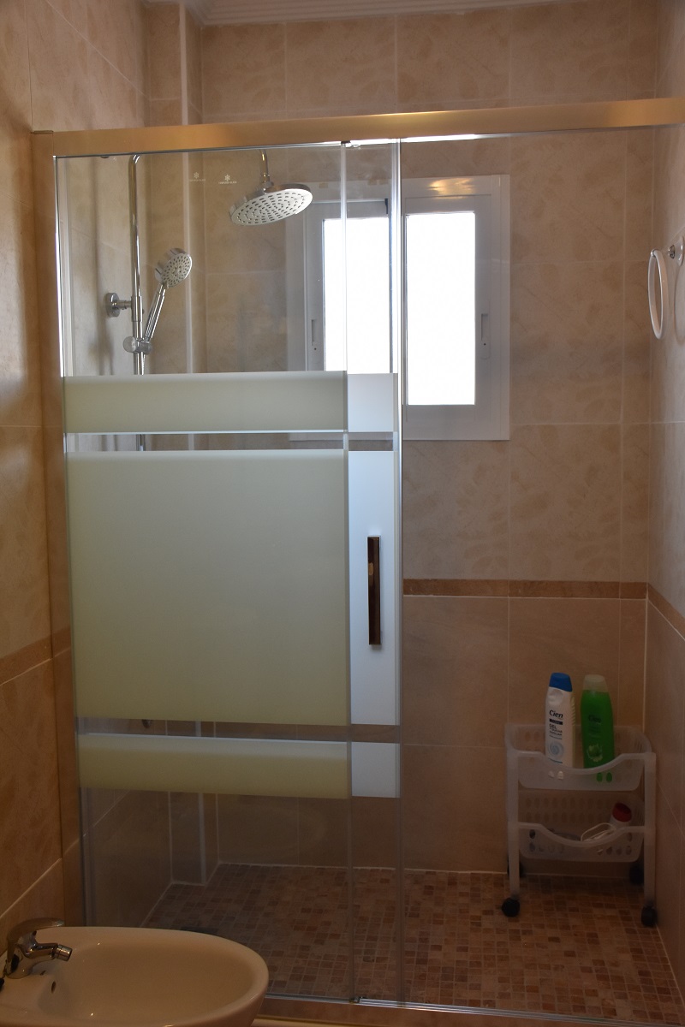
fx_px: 985
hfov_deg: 38.4
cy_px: 514
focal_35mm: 34
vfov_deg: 55.1
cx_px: 342
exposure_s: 1/125
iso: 800
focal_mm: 23
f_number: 5.6
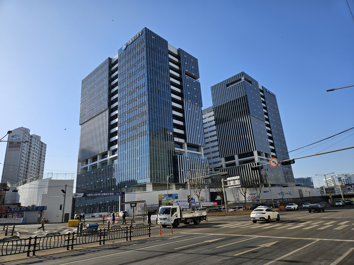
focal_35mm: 23
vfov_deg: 58.9
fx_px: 235
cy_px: 132
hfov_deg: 73.9
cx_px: 177
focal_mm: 5.4
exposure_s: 1/2094
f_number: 1.8
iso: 25
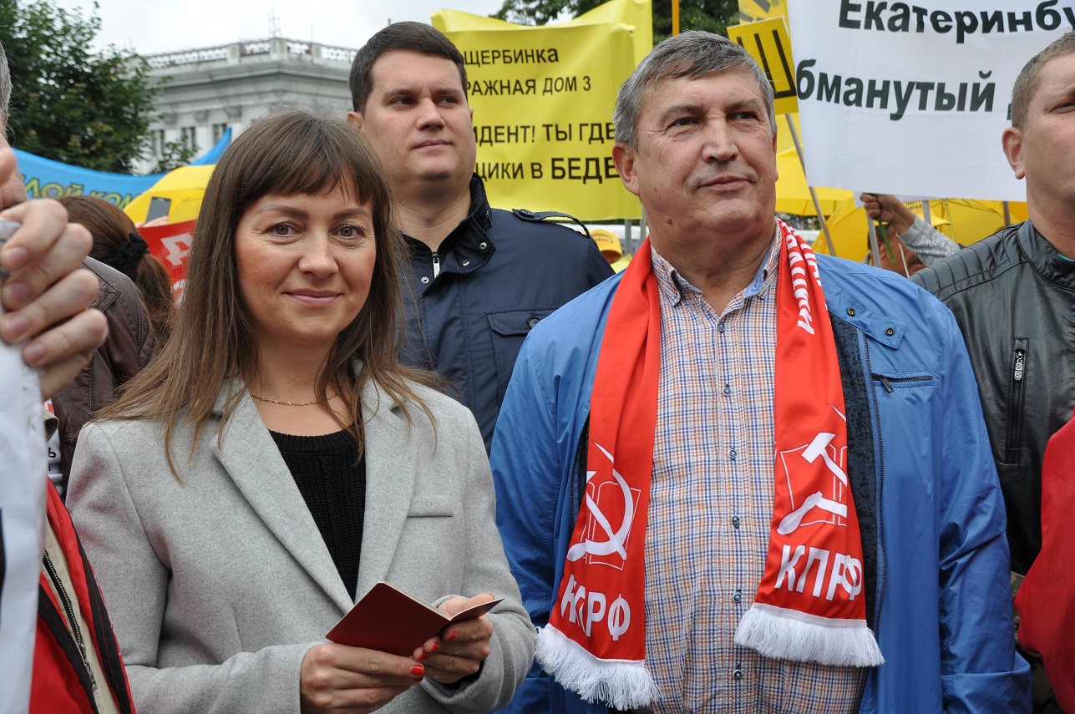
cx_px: 538
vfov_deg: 20.6
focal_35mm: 66
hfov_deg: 30.5
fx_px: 1969
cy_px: 357
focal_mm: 44
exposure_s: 1/125
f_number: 11
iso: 200
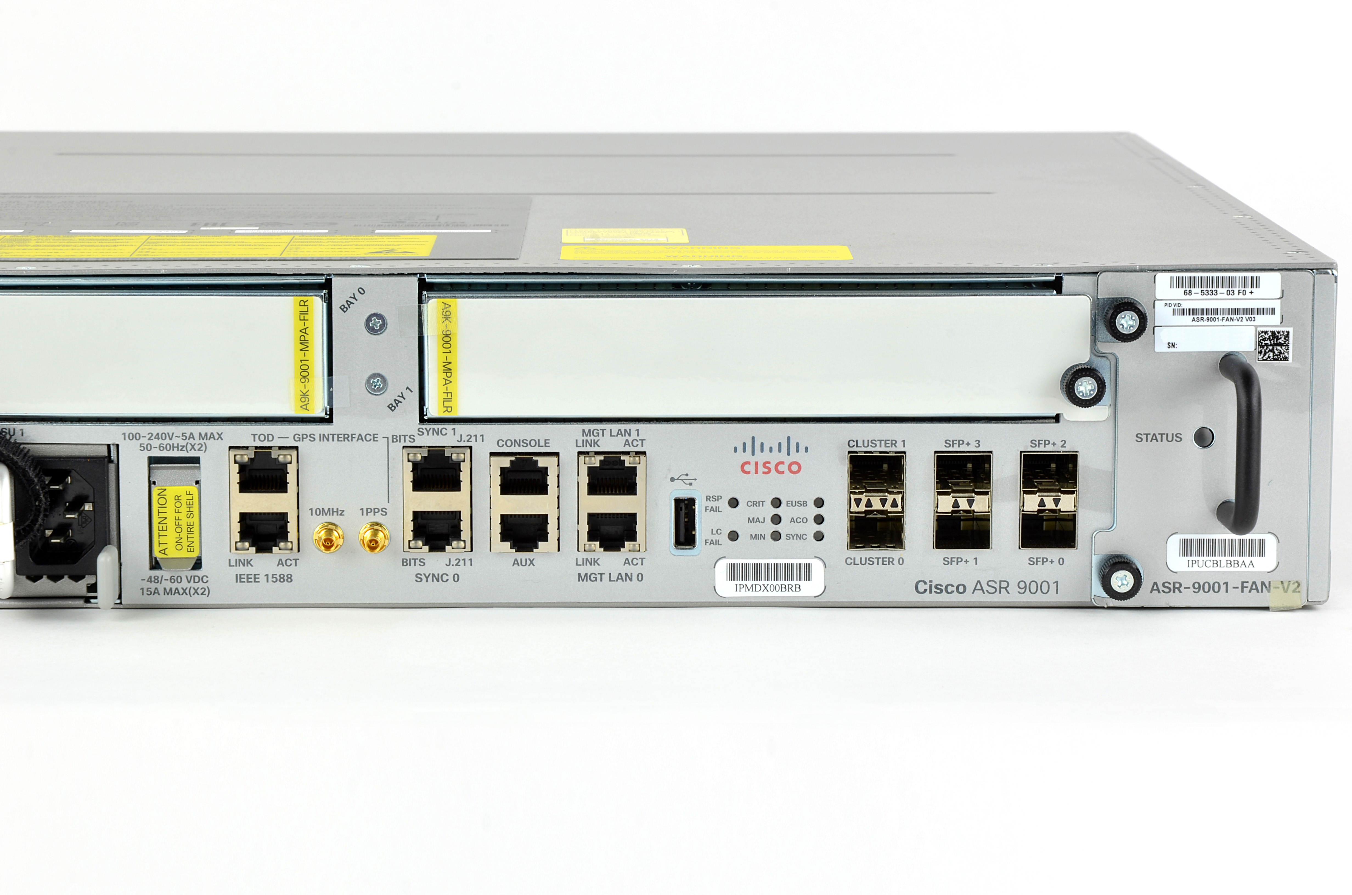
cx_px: 676
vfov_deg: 10.1
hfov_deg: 15.2
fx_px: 5059
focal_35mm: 135
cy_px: 448
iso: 100
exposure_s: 1/3
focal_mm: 90
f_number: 16
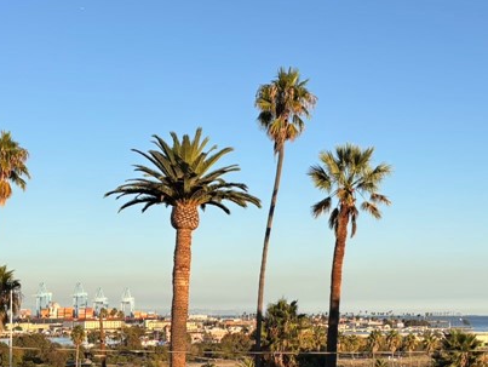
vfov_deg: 22.0
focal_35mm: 66
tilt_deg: +0.4
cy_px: 286
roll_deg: -0.9
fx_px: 931
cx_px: 222
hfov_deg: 29.3
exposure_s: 1/2105
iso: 50
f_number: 1.6
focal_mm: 5.96
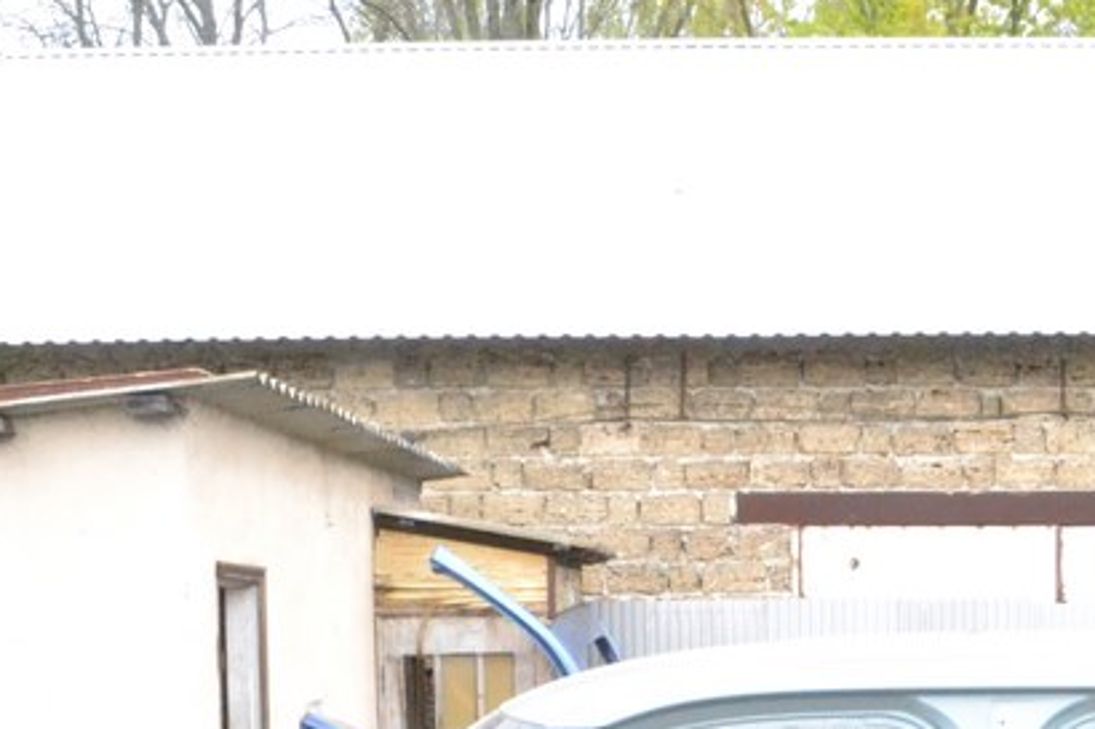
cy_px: 896
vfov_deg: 17.3
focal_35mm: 75
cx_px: 756
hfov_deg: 26.8
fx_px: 2280
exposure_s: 1/160
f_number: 25
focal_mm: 20
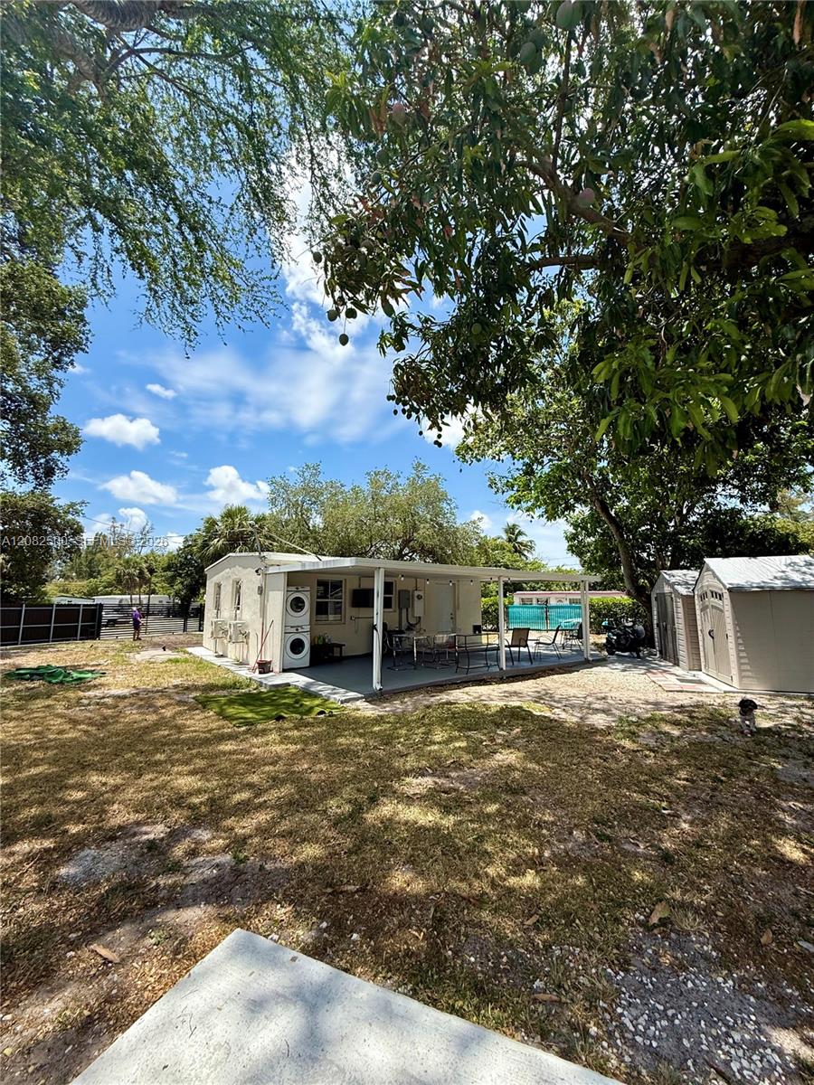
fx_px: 439
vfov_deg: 102.1
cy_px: 542
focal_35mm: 14
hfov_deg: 85.7
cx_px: 407
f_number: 2.2
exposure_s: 1/1795
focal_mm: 2.22
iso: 50
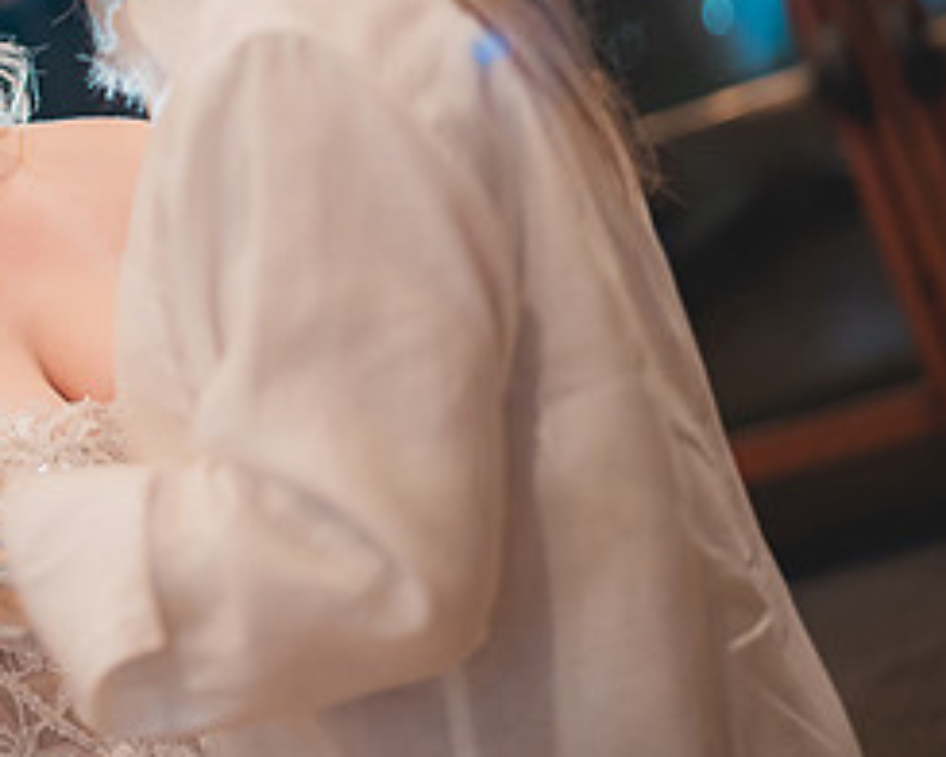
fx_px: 3108
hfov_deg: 16.8
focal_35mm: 111
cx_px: -77
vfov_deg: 13.7
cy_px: 41
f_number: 1.4
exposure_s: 1/400
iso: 1250
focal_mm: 50
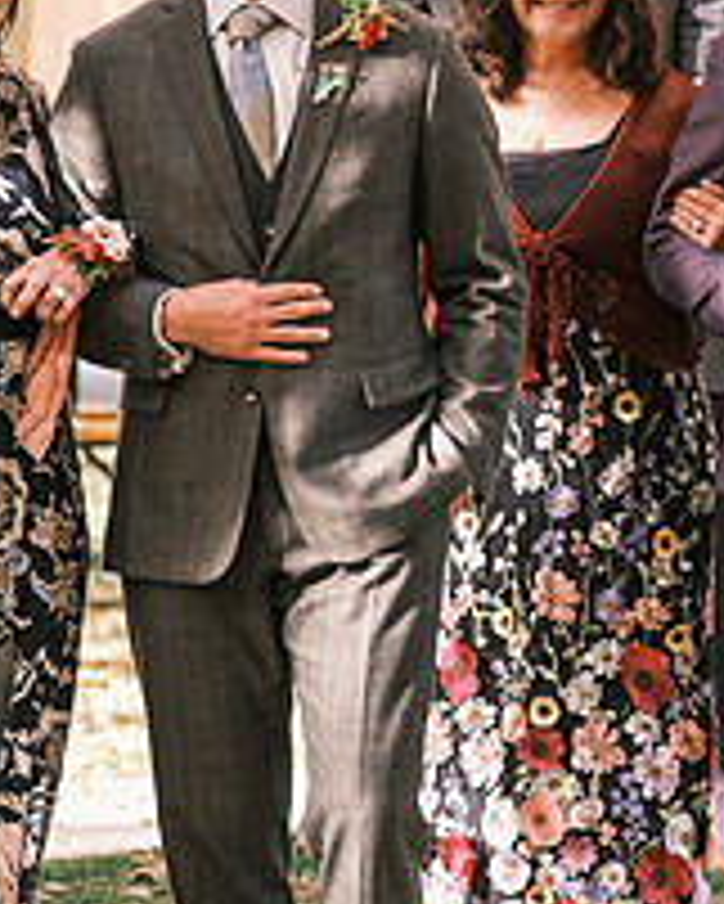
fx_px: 14667
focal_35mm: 548
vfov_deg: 3.5
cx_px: 558
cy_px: 272
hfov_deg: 2.8
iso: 400
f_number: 3.6
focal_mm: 134.4
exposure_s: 1/500
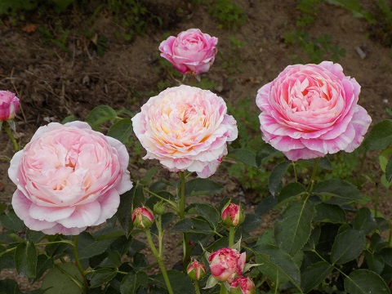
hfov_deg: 20.2
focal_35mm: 97
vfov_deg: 15.2
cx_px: 196
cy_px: 147
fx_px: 1098
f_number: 4.6
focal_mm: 17.2
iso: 100
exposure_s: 1/30
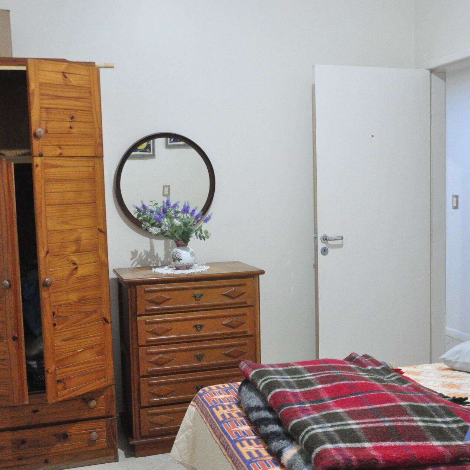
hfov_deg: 41.3
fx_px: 624
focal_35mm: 41
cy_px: 234
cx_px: 232
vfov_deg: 41.3
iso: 3200
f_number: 7.1
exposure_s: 1/20
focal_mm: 21
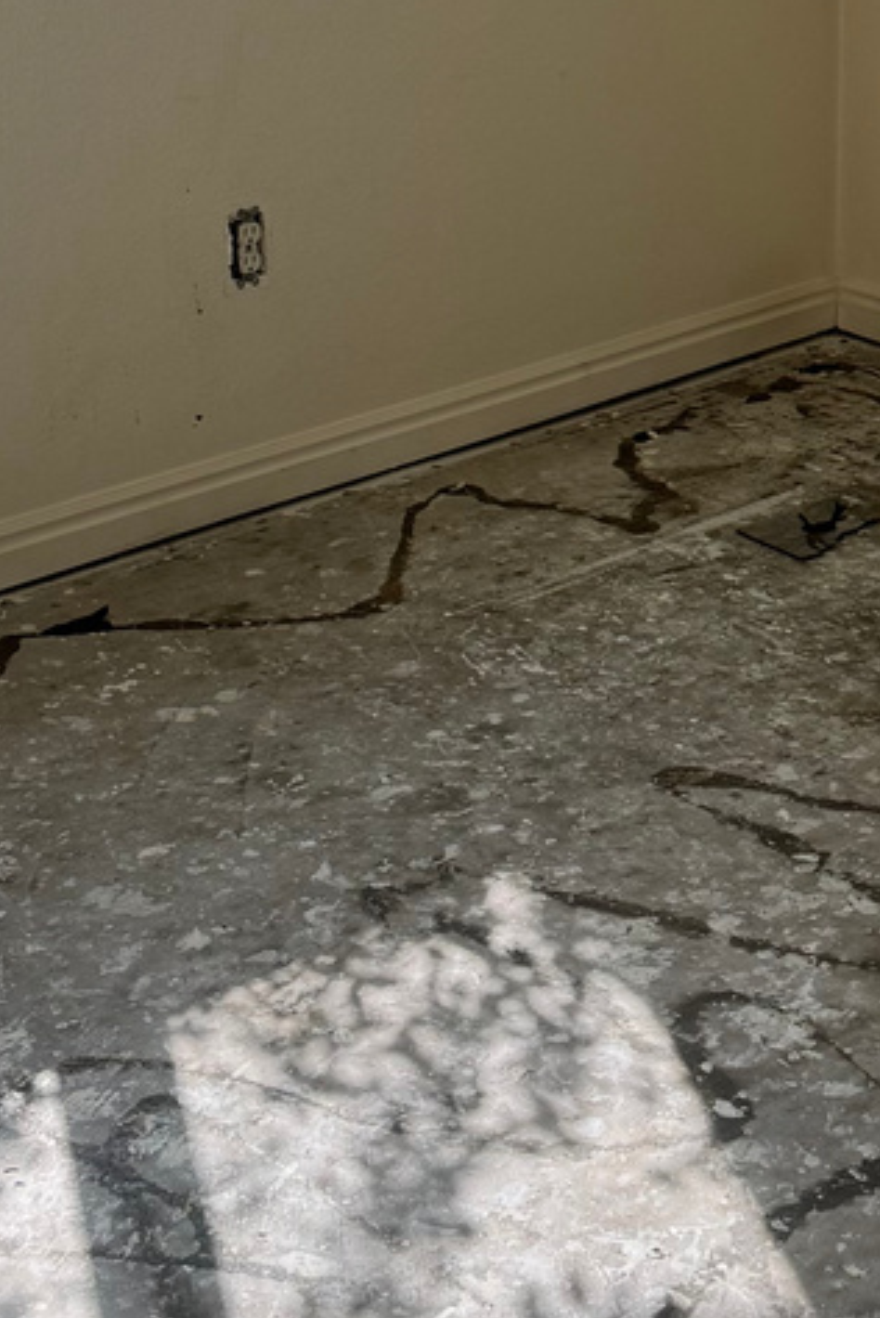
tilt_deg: -16.6
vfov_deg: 24.5
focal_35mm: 81
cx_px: 705
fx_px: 2965
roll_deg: +1.3
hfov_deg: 16.8
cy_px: 209
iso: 80
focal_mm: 6.76
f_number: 1.78
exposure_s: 1/782
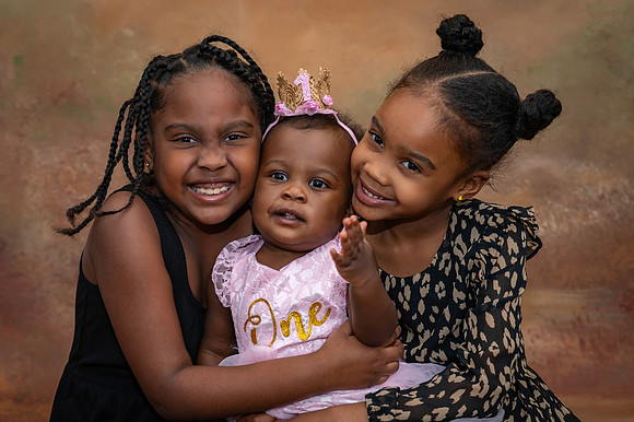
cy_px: 266
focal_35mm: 63
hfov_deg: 31.8
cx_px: 243
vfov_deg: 21.5
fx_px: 1108
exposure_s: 1/200
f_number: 4
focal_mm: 50
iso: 250
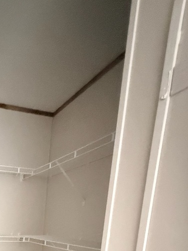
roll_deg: -1.1
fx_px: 217
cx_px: -13
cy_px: 266
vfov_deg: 46.7
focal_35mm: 30
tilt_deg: -10.5
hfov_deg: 39.4
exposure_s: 1/19
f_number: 2.2
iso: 3200
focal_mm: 2.22
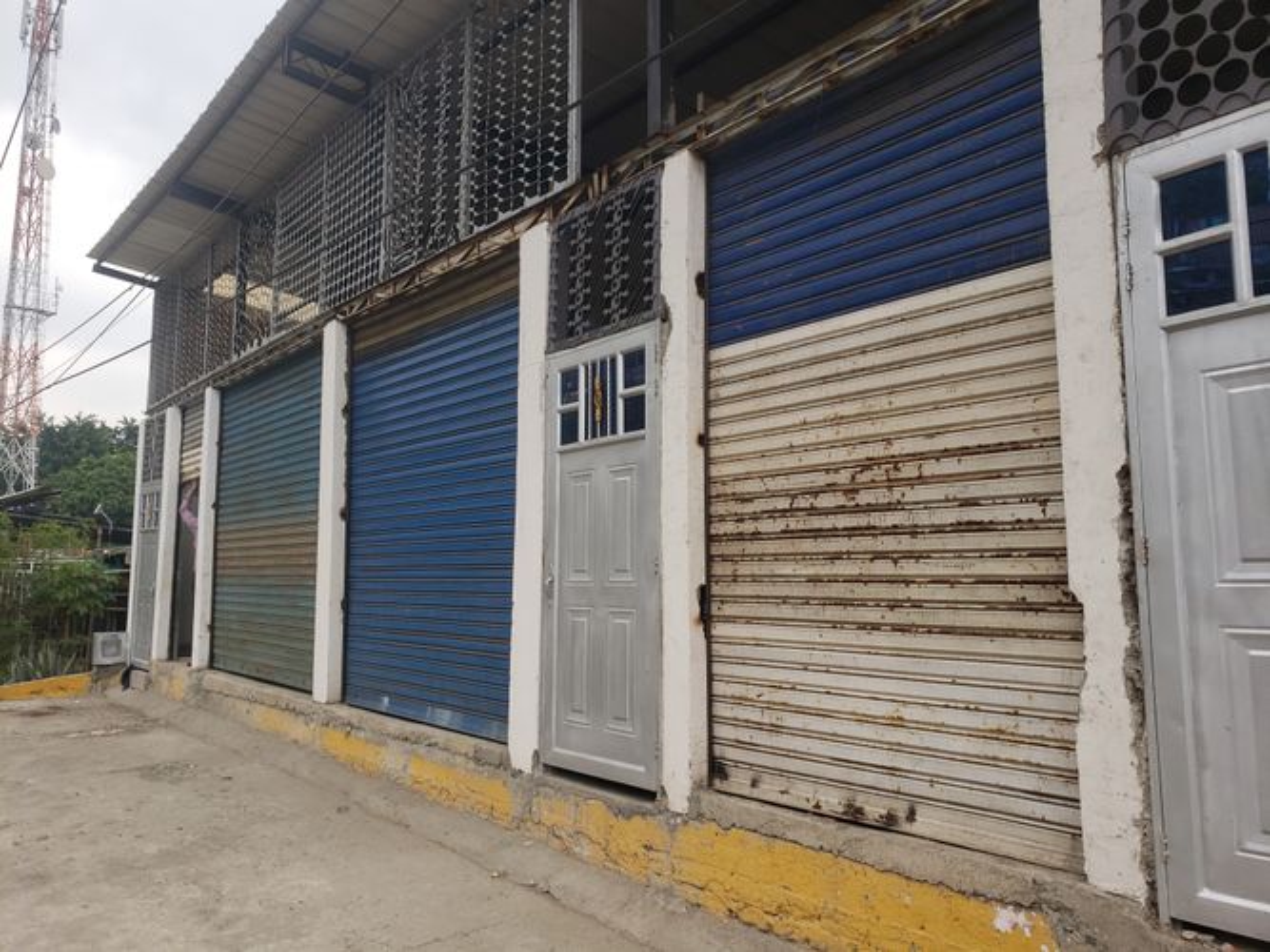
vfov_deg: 53.0
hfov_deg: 67.3
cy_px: 476
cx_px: 635
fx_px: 954
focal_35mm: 26
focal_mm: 4.3
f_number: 2.4
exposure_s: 1/914
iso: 50
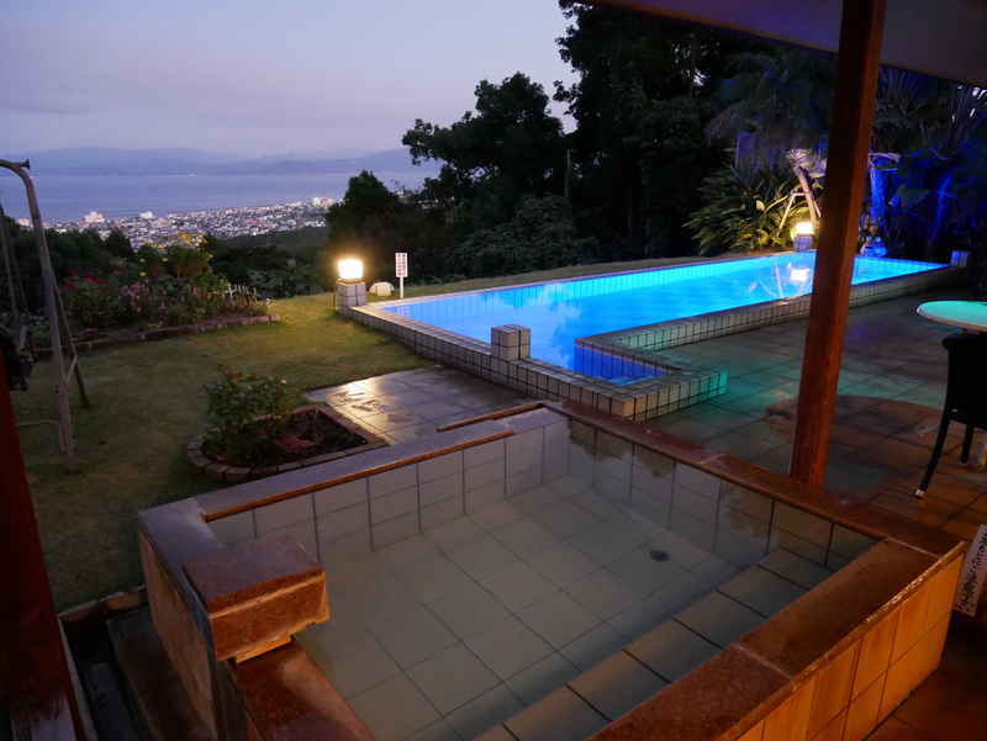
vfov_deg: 56.9
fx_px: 685
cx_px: 494
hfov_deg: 71.6
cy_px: 370
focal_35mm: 24
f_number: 3.5
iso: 3200
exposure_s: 1/15
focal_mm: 12
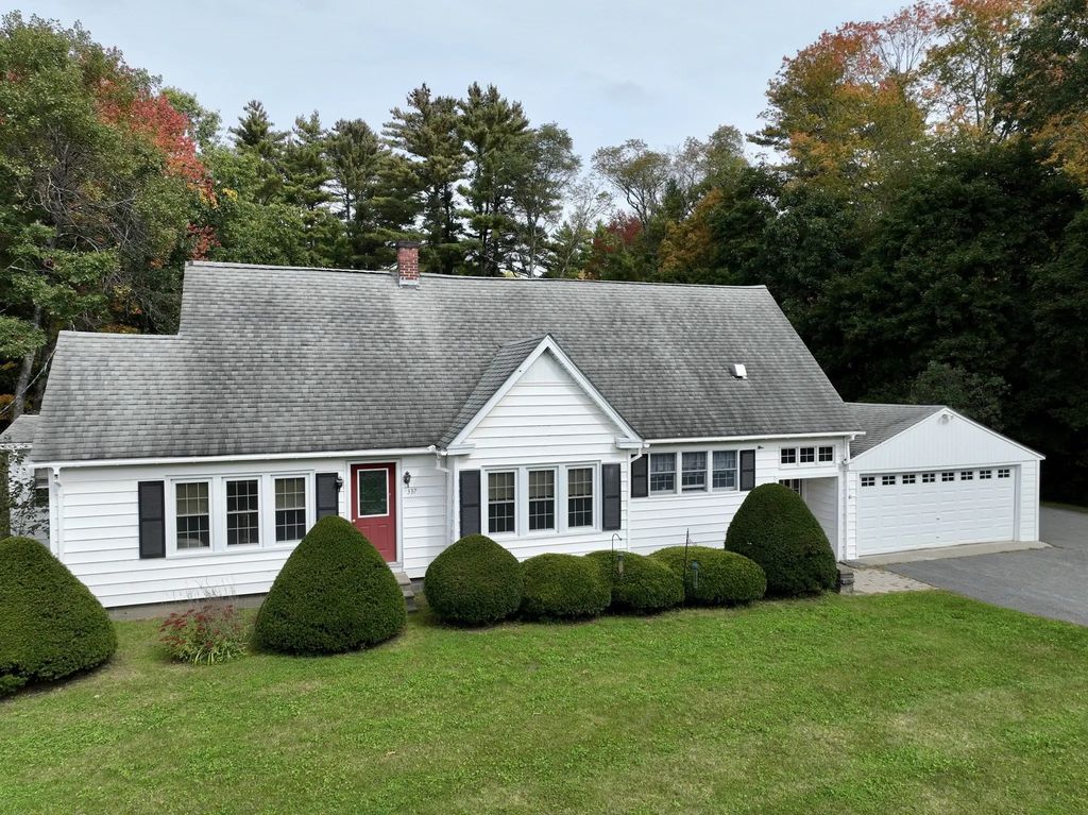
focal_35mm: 24
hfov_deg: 71.6
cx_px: 544
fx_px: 754
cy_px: 408
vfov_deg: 56.8
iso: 140
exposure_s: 1/2000
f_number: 2.8
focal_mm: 12.29
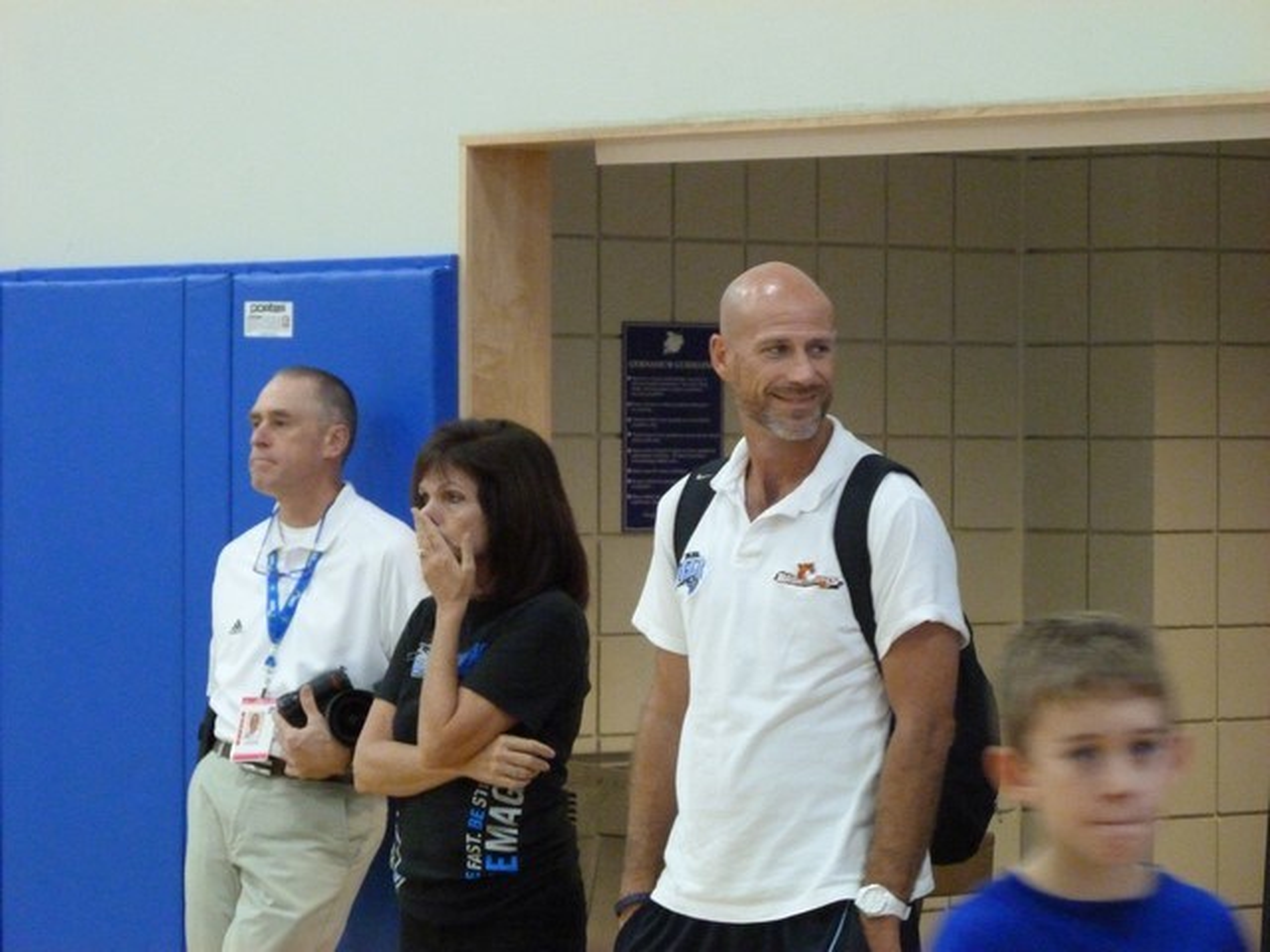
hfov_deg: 12.7
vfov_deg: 9.6
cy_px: 476
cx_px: 635
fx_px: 5687
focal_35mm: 155
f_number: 3.7
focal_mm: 27.9
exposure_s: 1/30
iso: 800
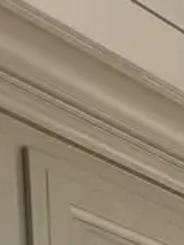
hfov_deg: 8.2
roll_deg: +1.5
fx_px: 1168
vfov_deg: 8.9
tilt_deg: -4.6
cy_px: 818
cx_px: 463
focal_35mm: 165
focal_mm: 6.76
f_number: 1.78
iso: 64
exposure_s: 1/121
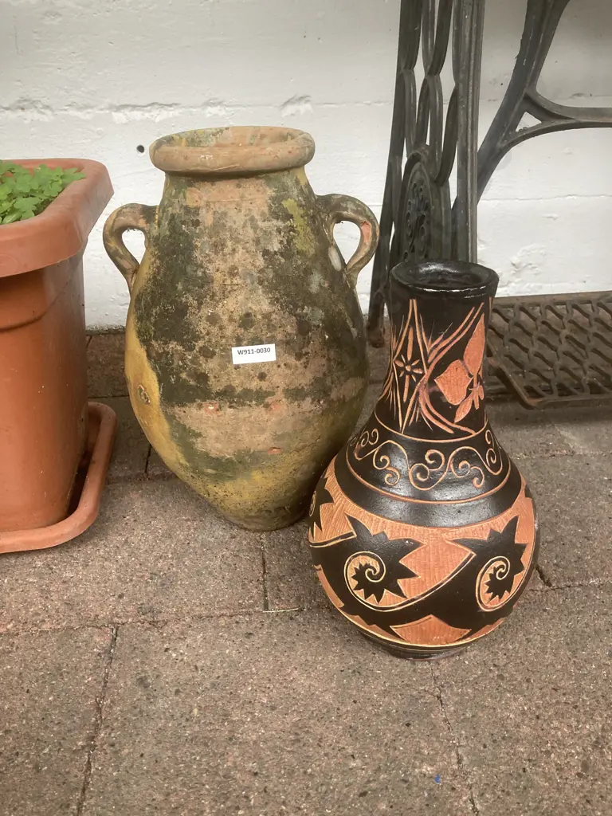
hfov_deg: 49.7
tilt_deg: -28.6
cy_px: 408
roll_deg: +0.6
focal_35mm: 28
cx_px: 306
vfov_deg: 63.4
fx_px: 660
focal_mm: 3.99
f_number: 1.8
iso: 125
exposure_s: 1/60
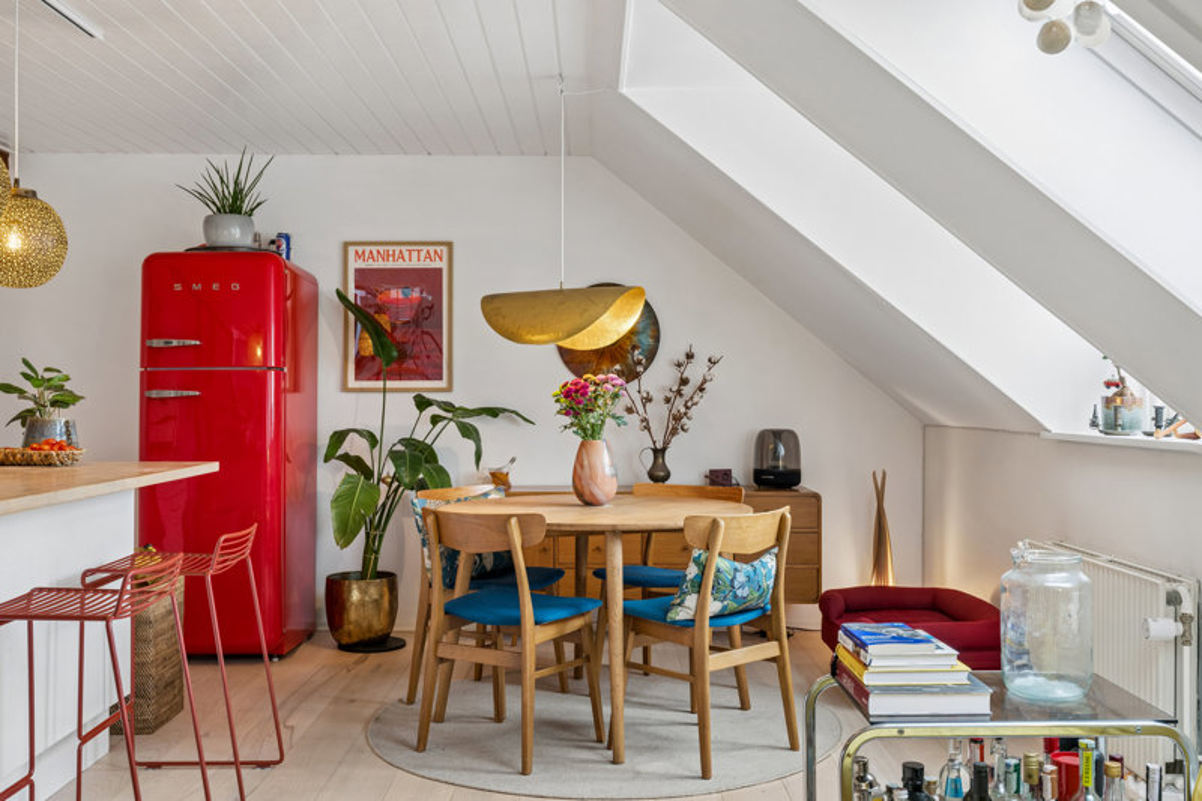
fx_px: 1168
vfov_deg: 37.8
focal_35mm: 35
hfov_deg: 54.4
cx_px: 601
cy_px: 400
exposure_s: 1/3.33
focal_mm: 35
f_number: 8
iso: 160
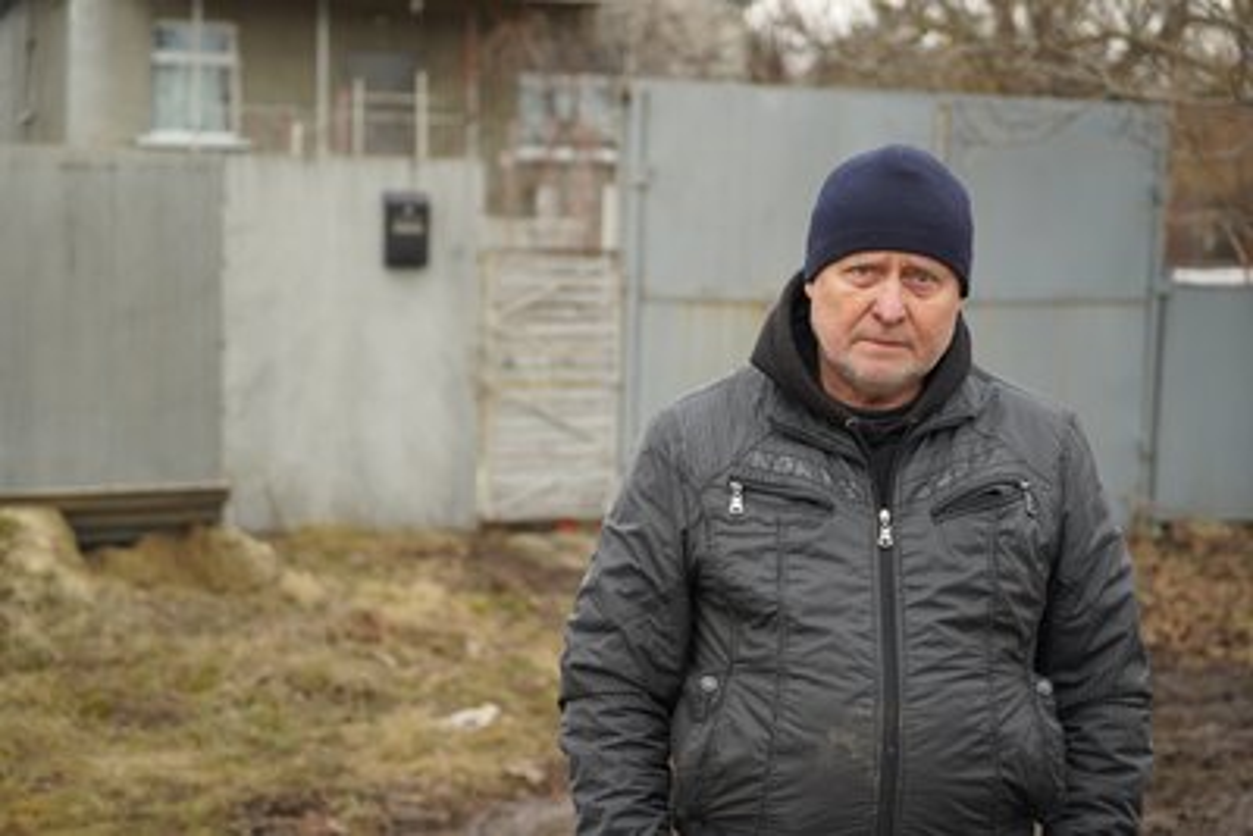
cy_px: 418
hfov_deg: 28.8
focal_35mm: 70
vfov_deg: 19.5
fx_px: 2437
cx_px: 626
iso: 125
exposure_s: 1/160
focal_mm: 70
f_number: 4
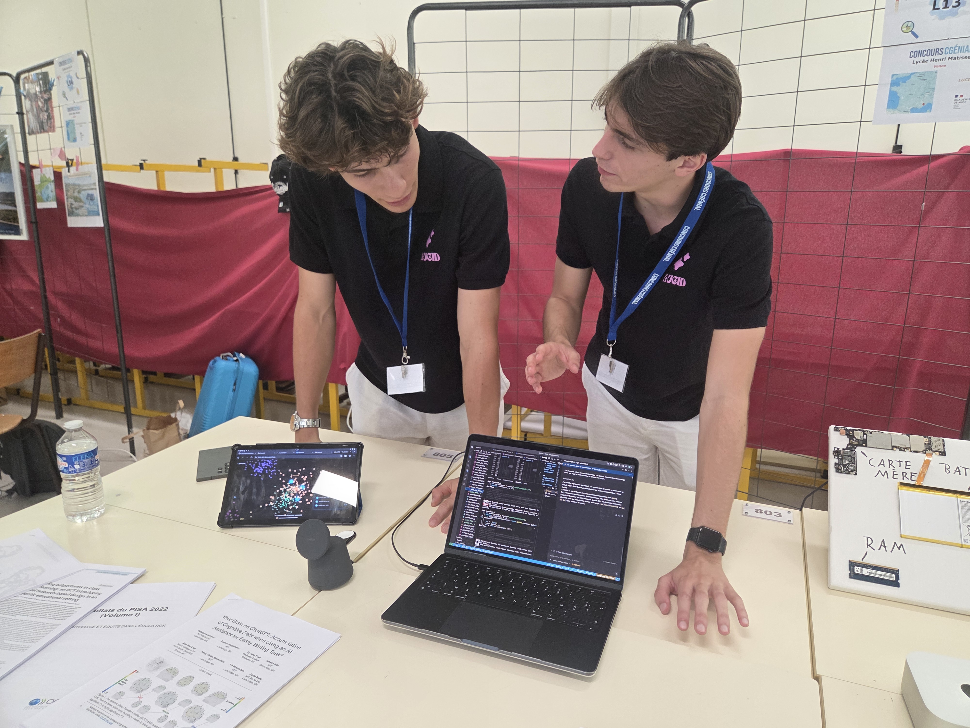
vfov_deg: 58.9
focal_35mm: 23
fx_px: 644
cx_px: 485
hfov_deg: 73.9
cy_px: 364
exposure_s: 1/100
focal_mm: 5.4
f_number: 1.8
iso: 200
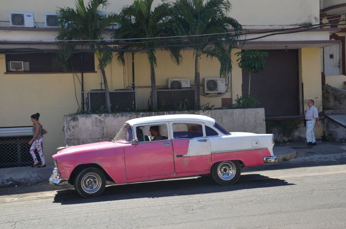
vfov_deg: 27.9
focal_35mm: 48
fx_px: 460
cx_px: 173
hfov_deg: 41.2
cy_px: 114
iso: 100
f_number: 7.1
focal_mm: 32
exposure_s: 1/160
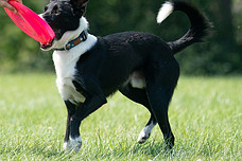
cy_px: -40
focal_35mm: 823
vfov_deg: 1.7
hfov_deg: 2.5
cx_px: -6
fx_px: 5532
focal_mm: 324
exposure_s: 1/4000
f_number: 6.3
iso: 2000
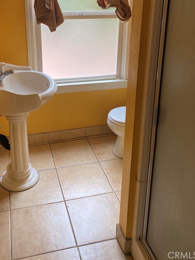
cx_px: 80
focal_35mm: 37
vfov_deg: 48.8
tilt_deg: -17.1
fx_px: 278
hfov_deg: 38.5
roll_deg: +0.1
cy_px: 75
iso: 100
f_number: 1.8
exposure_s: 1/121
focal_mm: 4.25
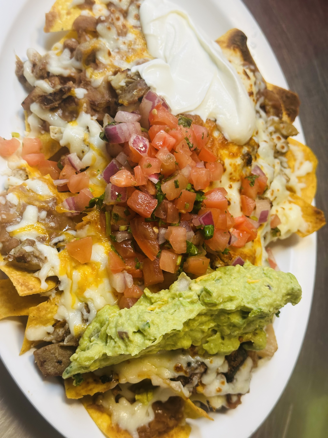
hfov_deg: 30.3
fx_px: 606
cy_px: 219
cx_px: 164
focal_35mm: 48
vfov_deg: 39.7
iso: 125
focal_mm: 6.86
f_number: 1.78
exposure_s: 1/42
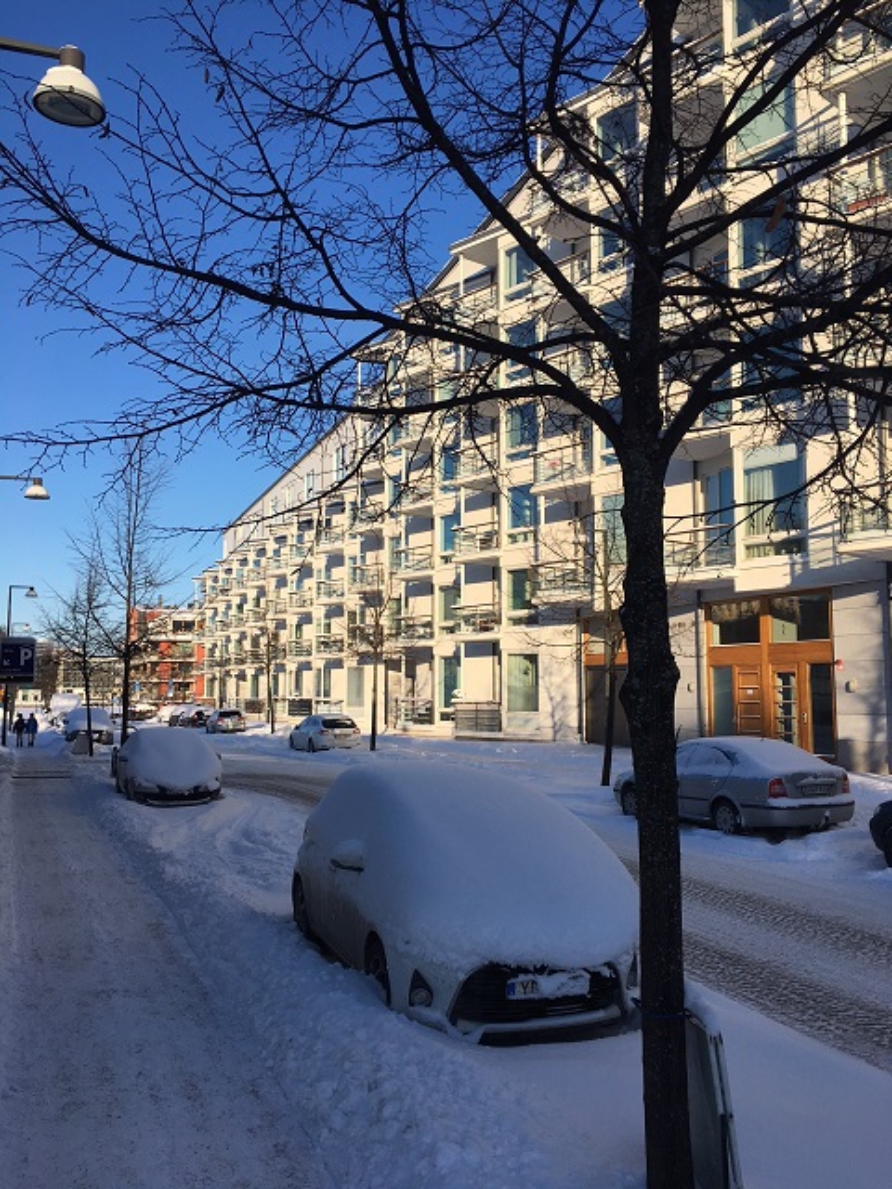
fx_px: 996
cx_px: 446
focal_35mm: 29
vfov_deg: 61.7
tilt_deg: +2.7
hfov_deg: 48.2
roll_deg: +0.4
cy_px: 594
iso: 25
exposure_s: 1/1399
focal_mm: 4.15
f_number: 2.2
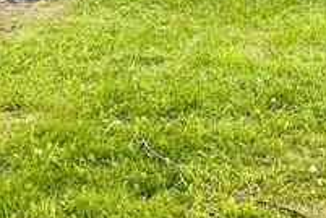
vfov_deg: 17.2
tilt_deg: -5.4
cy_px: -76
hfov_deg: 26.7
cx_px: 271
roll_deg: +0.5
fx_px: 670
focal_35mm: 74
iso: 40
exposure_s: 1/99
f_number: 2.2
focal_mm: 2.22
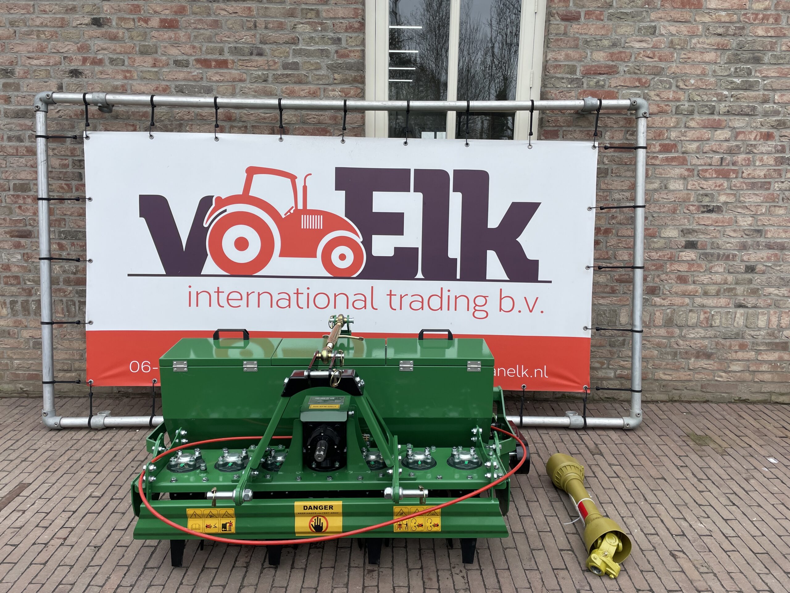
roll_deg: -0.5
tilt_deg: -13.3
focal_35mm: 26
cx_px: 395
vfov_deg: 53.1
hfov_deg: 67.3
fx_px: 593
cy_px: 296
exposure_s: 1/1062
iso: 32
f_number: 1.6
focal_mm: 4.2
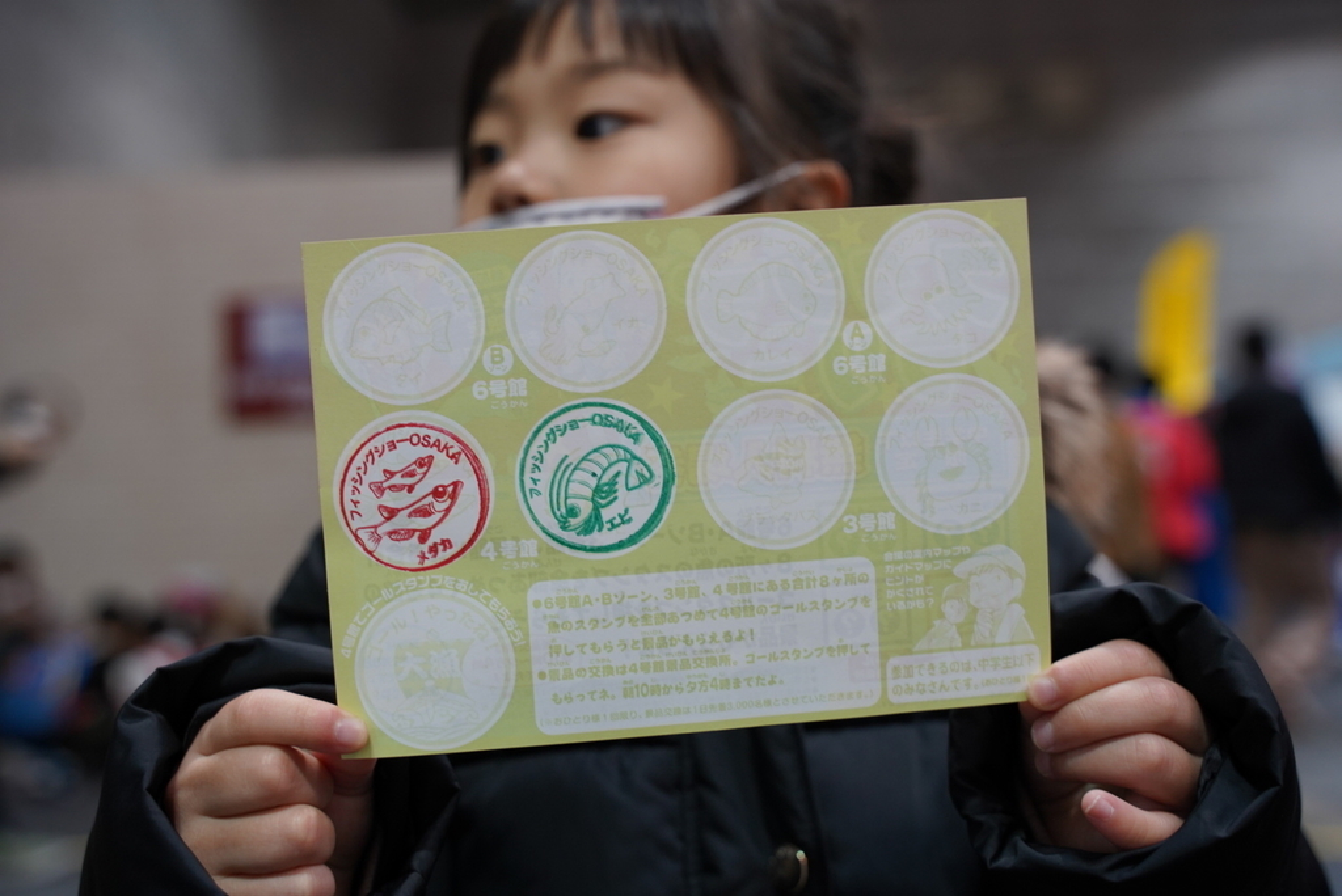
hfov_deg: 49.5
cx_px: 671
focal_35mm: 39
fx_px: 1455
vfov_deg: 34.3
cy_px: 448
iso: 1000
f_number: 4
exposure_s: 1/80
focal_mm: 39
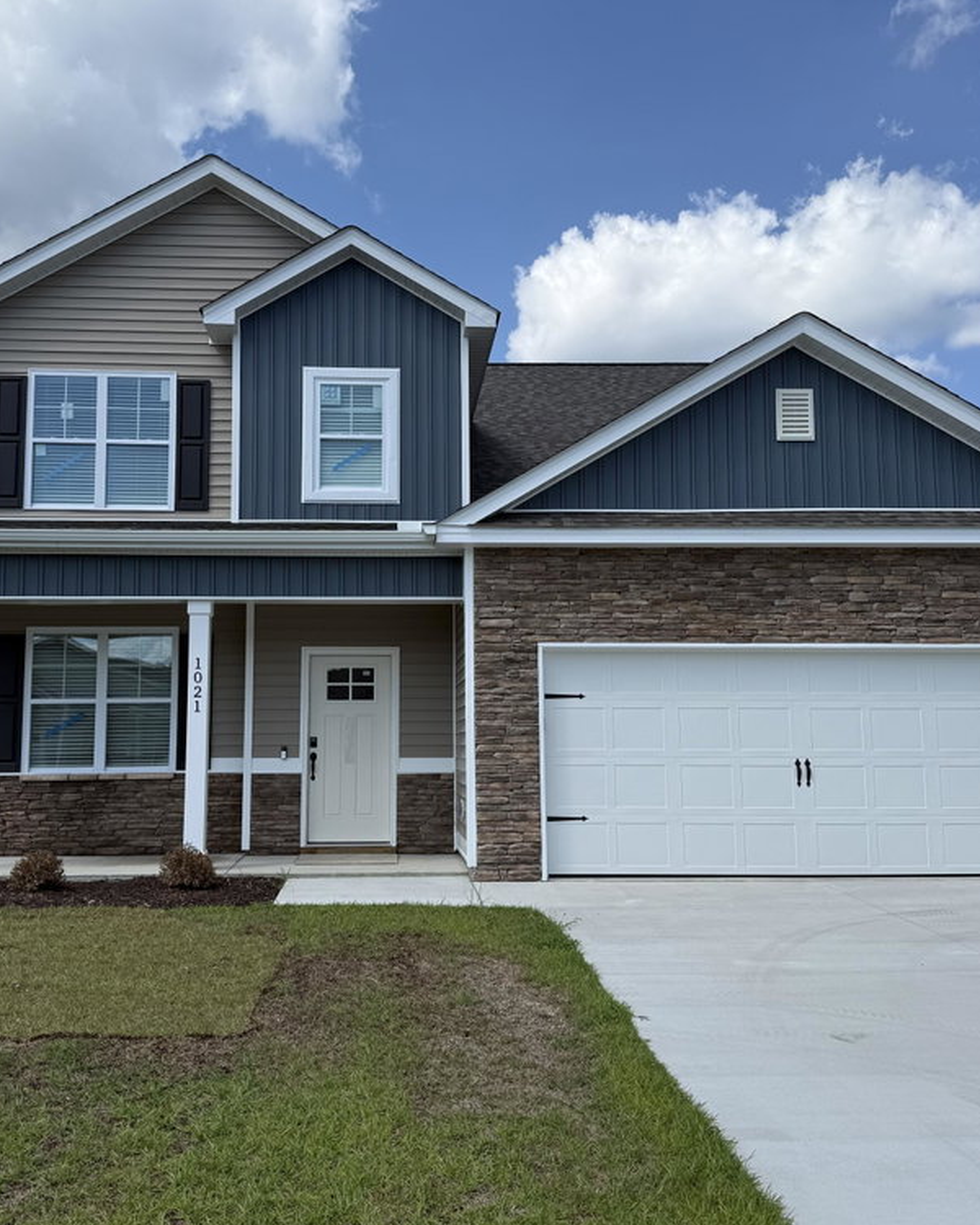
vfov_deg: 55.7
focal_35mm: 32
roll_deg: +0.2
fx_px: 1160
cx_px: 430
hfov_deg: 45.7
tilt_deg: +8.2
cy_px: 612
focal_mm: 6.76
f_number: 1.78
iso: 80
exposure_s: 1/4975
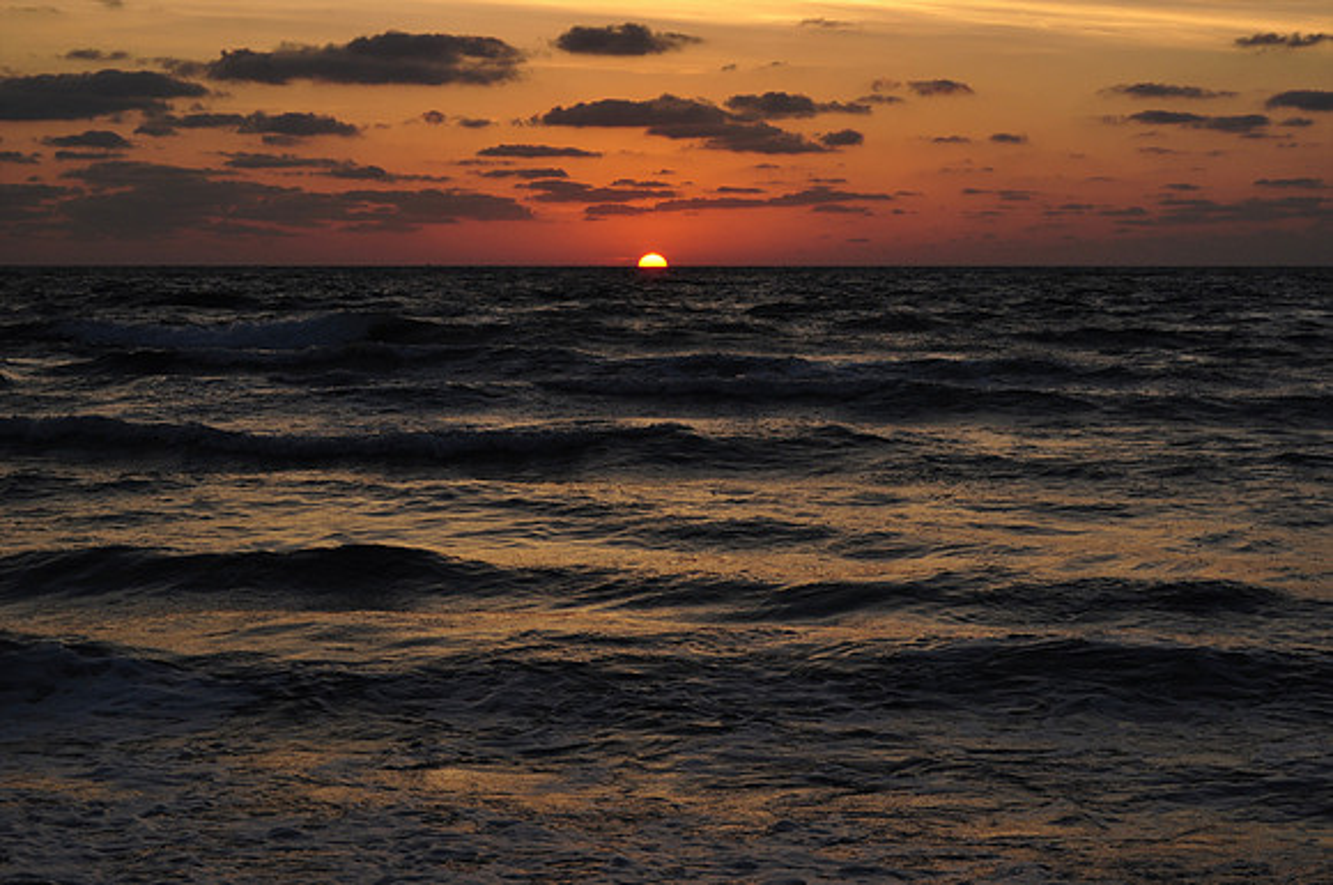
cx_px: 666
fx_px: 3051
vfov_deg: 16.5
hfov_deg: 24.6
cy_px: 442
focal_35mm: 82
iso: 200
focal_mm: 55
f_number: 8
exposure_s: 1/250
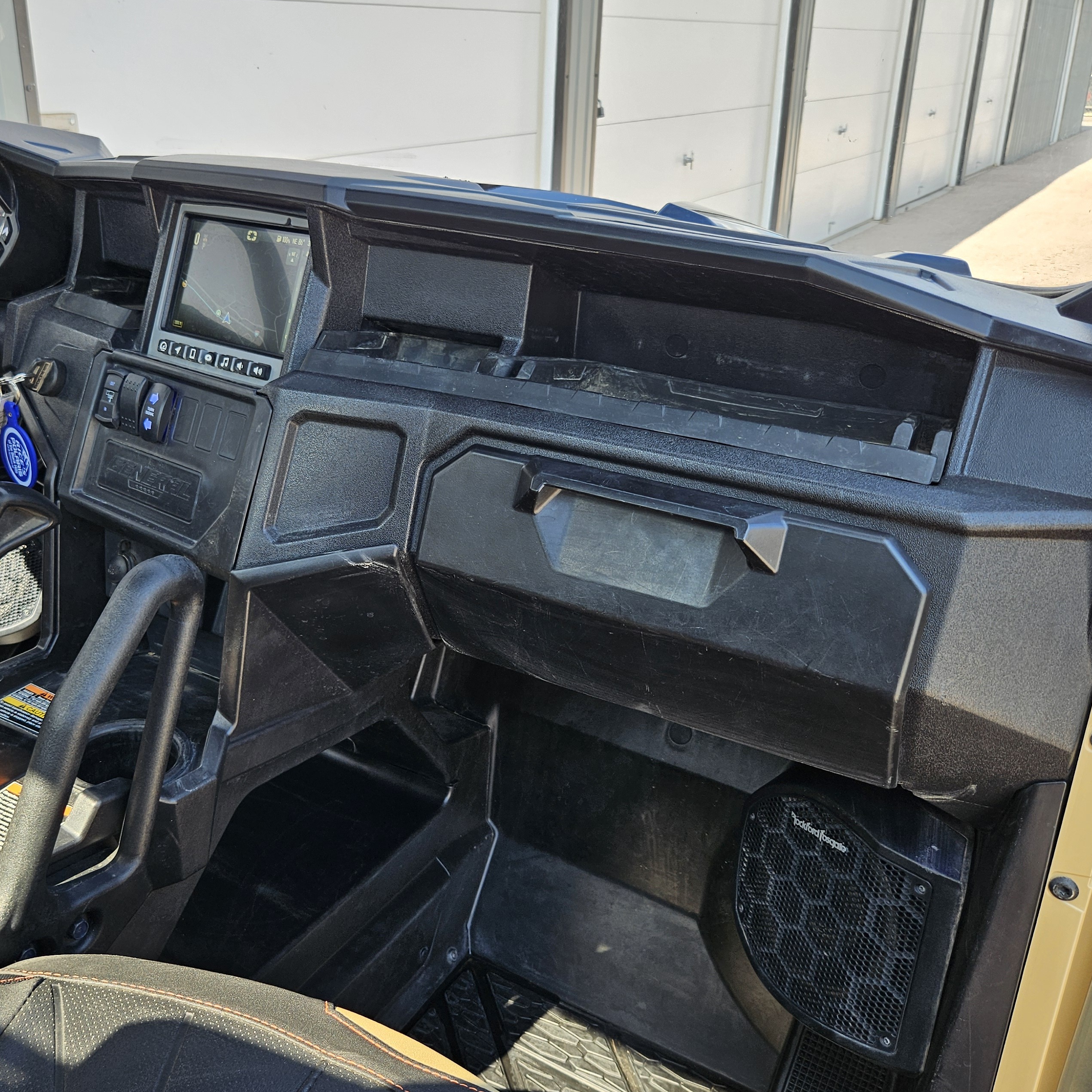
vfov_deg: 51.1
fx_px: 1142
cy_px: 523
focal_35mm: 32
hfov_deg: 50.6
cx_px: 413
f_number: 1.8
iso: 25
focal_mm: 5.4
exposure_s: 1/190
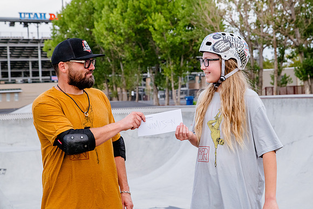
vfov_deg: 14.4
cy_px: 88
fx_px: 826
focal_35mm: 95
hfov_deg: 21.5
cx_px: 174
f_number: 9
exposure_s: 1/400
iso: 2500
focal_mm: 82
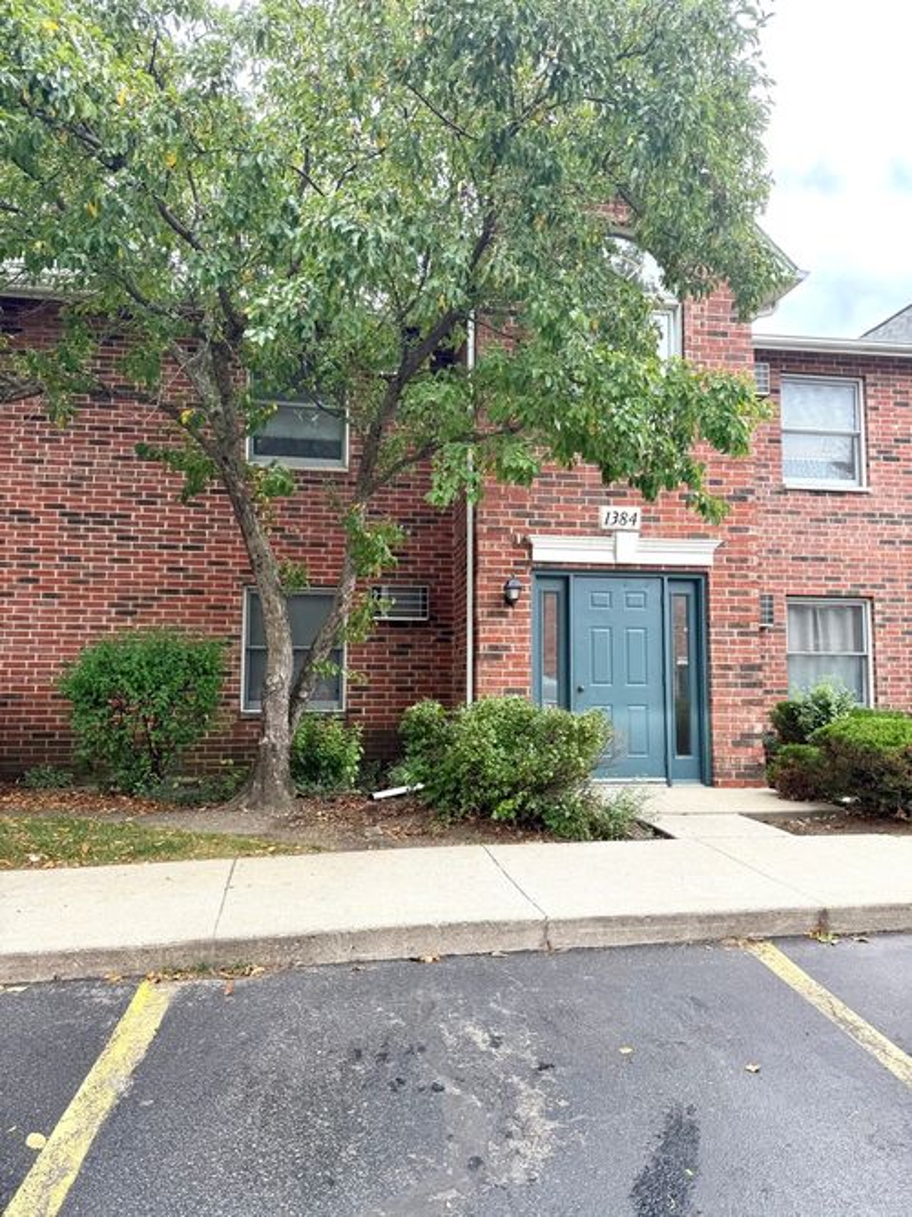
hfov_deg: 56.8
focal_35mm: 24
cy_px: 608
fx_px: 843
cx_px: 456
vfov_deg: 71.6
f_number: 1.78
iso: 80
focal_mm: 6.76
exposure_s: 1/695
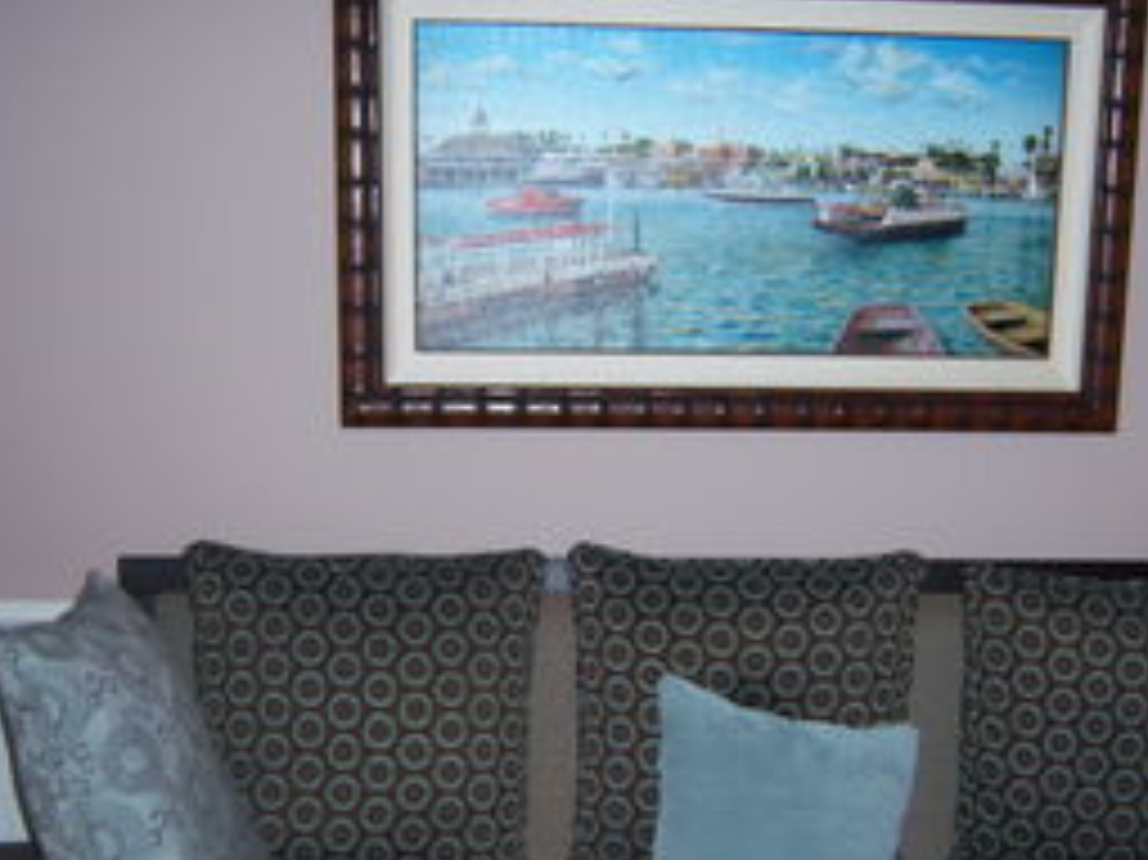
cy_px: 567
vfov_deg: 27.9
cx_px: 630
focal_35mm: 52
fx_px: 1724
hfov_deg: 36.8
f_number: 2.8
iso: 160
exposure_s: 1/60
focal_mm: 7.5
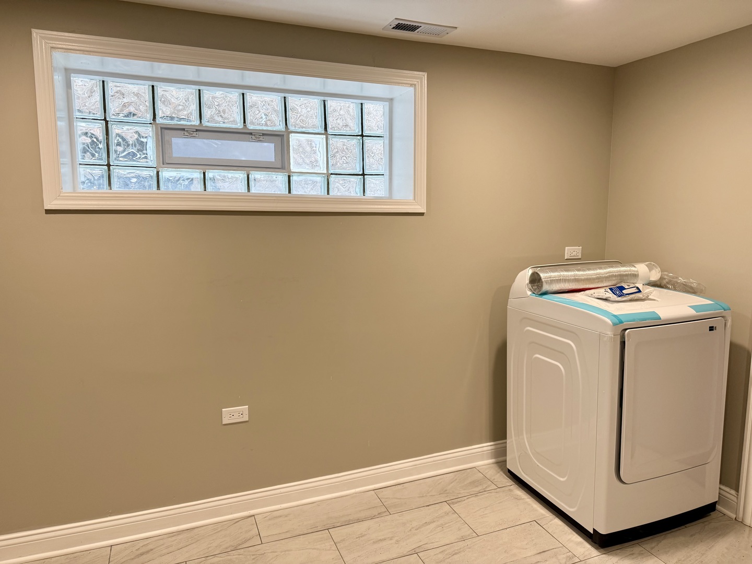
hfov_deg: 71.6
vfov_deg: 56.8
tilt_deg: -6.1
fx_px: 521
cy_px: 282
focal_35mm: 24
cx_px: 376
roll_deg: -0.5
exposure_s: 1/120
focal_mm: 6.76
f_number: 1.78
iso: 125
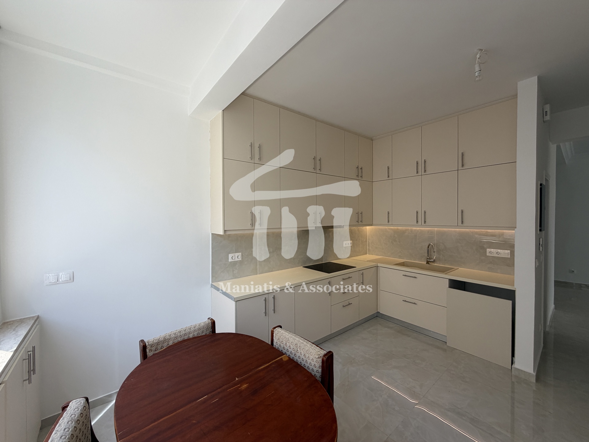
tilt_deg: -0.1
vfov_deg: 85.7
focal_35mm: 14
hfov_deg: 102.1
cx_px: 294
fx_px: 238
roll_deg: +0.9
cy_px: 221
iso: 50
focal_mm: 2.22
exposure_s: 1/121
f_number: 2.2
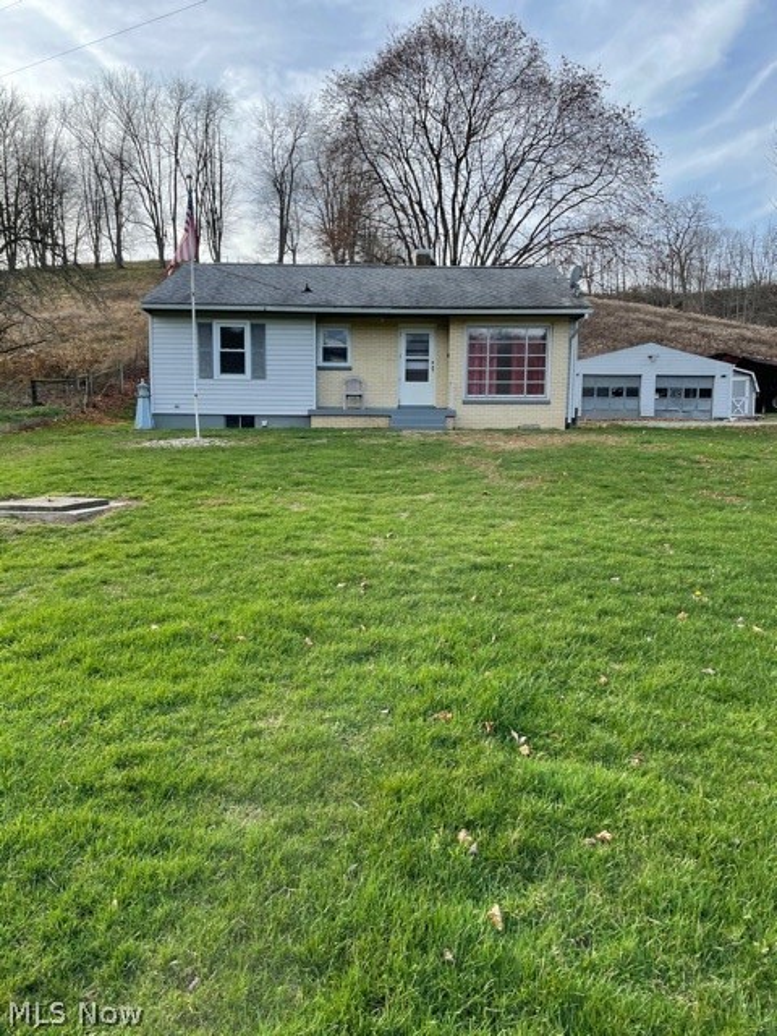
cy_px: 518
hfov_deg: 53.1
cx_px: 388
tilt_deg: -6.2
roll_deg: -0.6
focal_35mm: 26
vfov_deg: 67.3
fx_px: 778
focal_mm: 4.2
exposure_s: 1/1171
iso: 32
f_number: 1.6
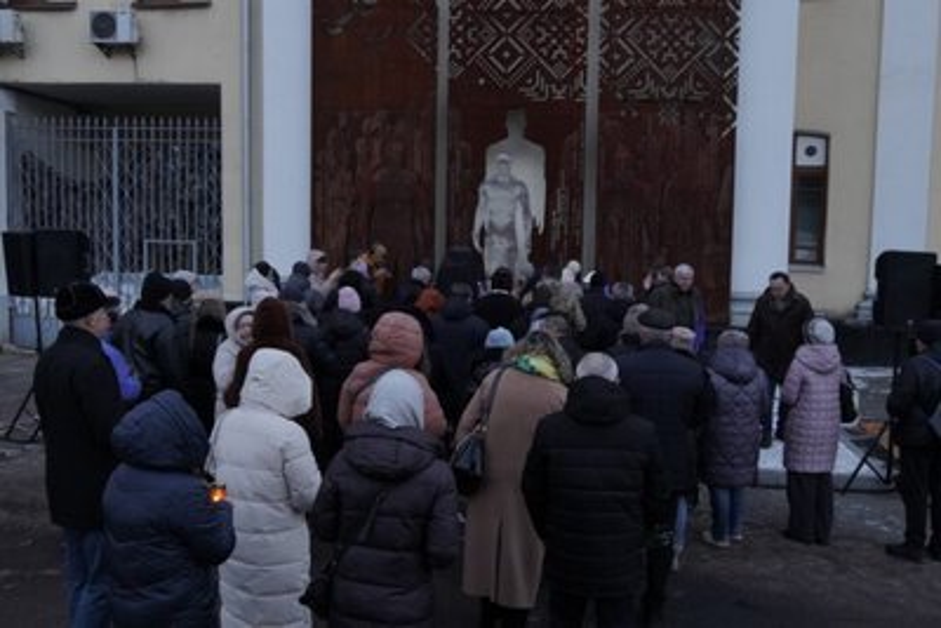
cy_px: 314
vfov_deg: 43.6
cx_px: 470
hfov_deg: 61.9
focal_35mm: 30
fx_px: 784
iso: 1000
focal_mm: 20
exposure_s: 1/100
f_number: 7.1
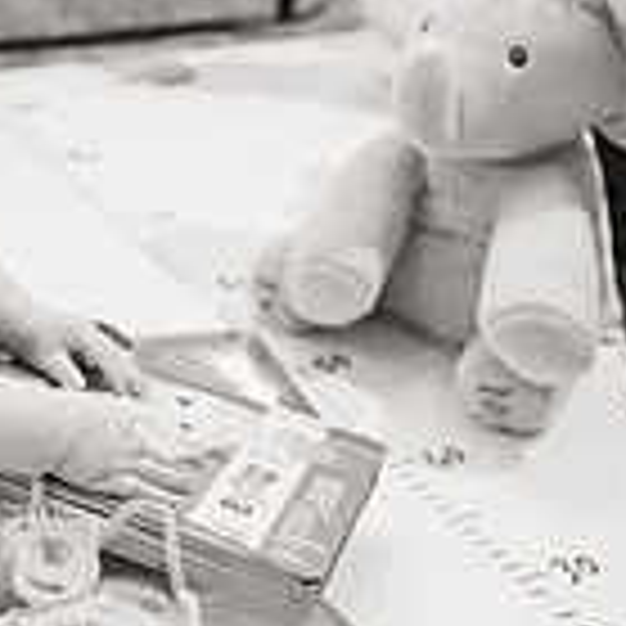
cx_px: -176
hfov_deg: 19.0
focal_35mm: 85
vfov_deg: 20.3
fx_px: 1739
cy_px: 182
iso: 1000
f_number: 2.8
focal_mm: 24
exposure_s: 1/60
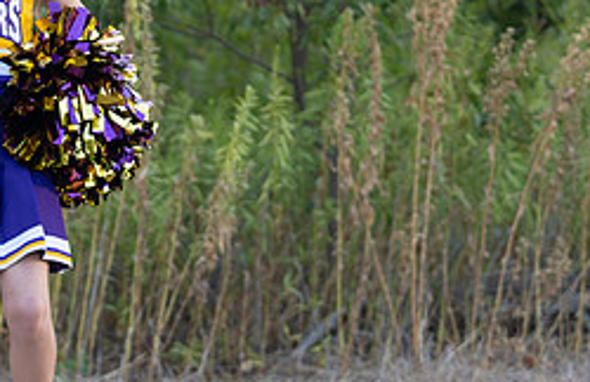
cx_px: -9
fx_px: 2795
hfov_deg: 11.9
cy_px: 151
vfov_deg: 7.8
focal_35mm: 172
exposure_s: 1/320
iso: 320
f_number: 2.8
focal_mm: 70
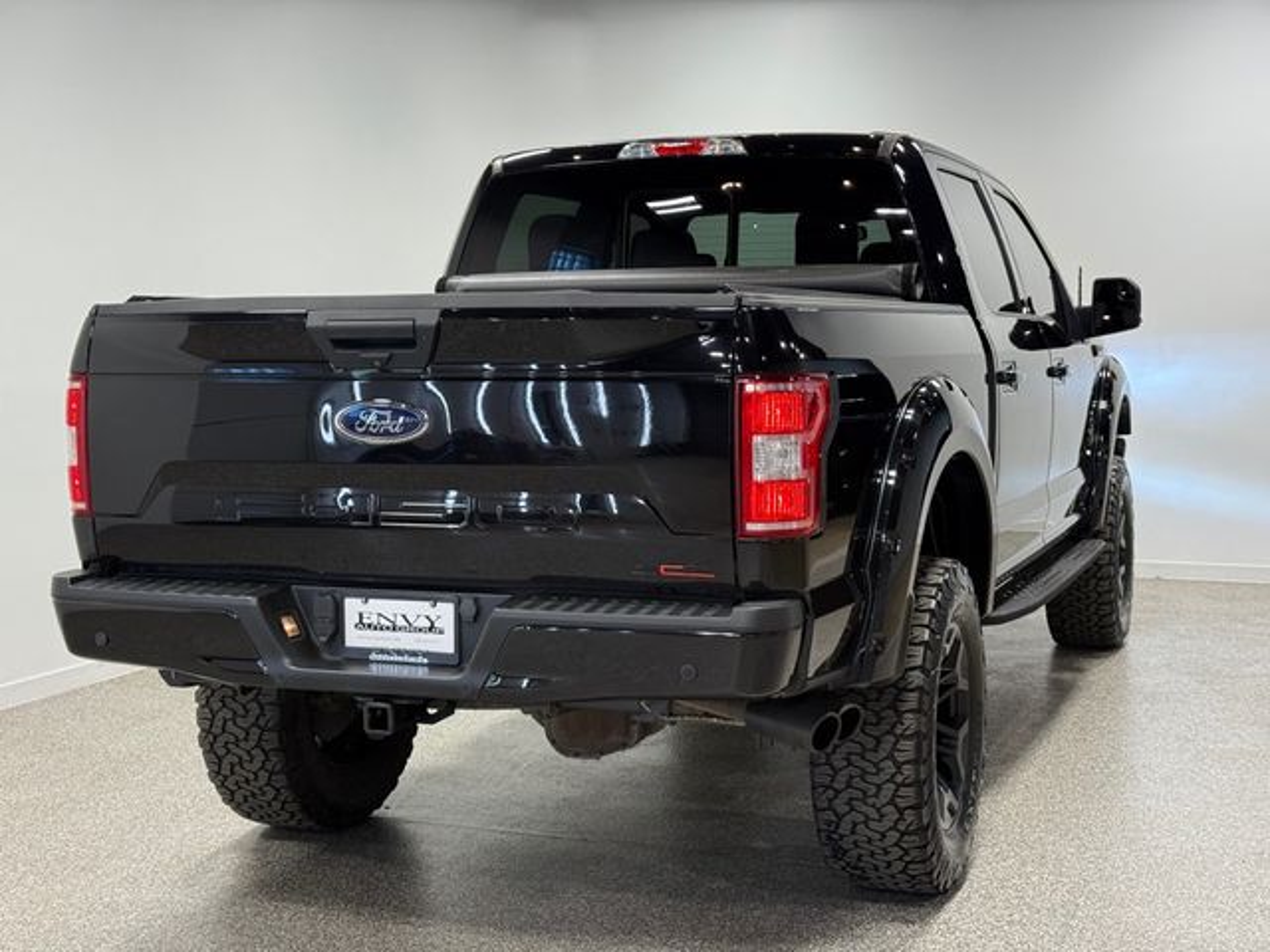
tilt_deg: -4.7
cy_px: 476
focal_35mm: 48
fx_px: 1761
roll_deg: +1.1
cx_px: 635
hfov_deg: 39.7
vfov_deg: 30.3
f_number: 1.78
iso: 64
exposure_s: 1/128
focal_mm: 6.76
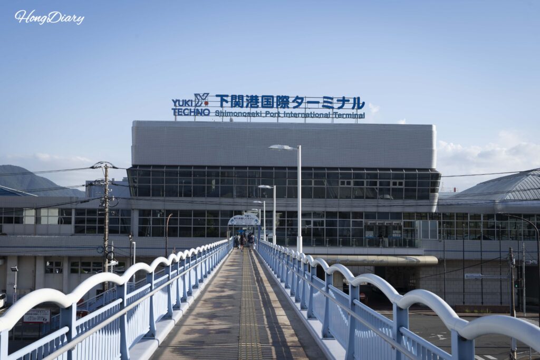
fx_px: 750
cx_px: 270
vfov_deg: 27.0
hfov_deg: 39.6
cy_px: 180
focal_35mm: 50
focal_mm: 50
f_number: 10
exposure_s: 1/100
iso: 100
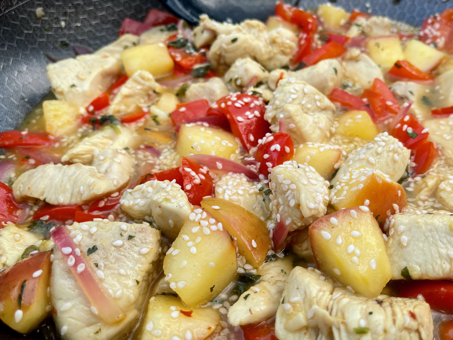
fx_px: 406
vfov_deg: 45.4
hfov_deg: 57.9
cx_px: 269
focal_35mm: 31
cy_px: 170
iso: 32
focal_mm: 5.1
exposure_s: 1/301
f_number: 1.6
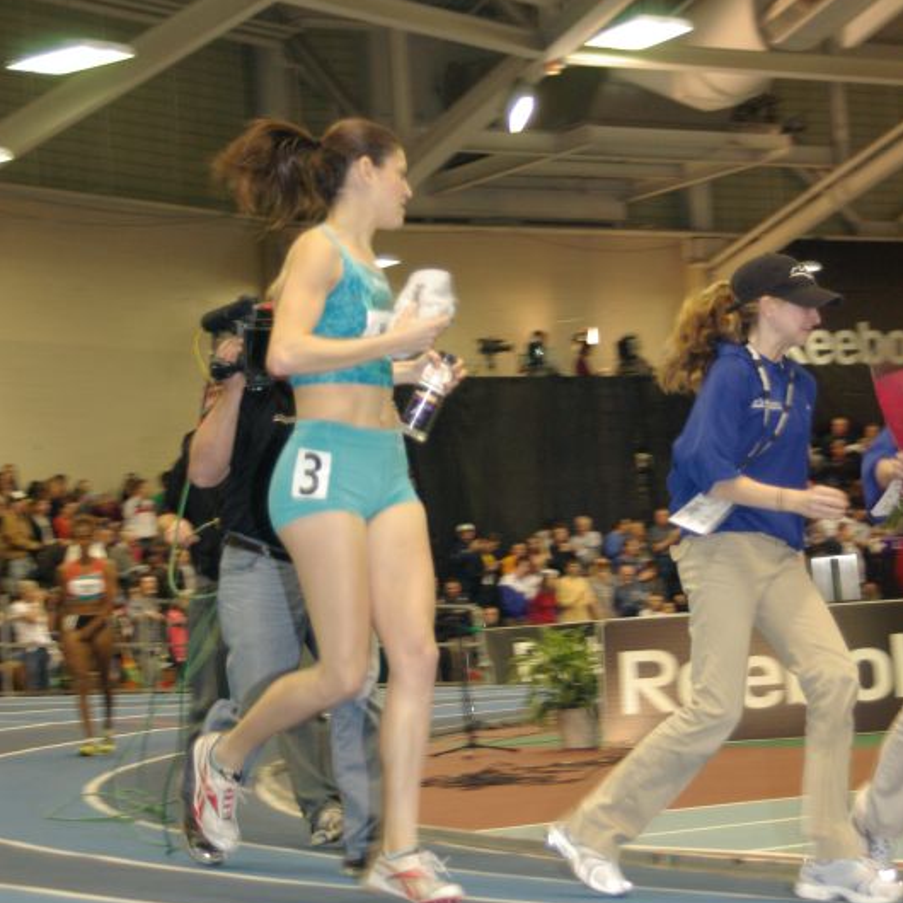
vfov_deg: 20.0
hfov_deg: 20.0
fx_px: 2557
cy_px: 409
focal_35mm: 87
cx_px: 453
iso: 800
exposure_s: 1/60
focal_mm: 45
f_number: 5.6
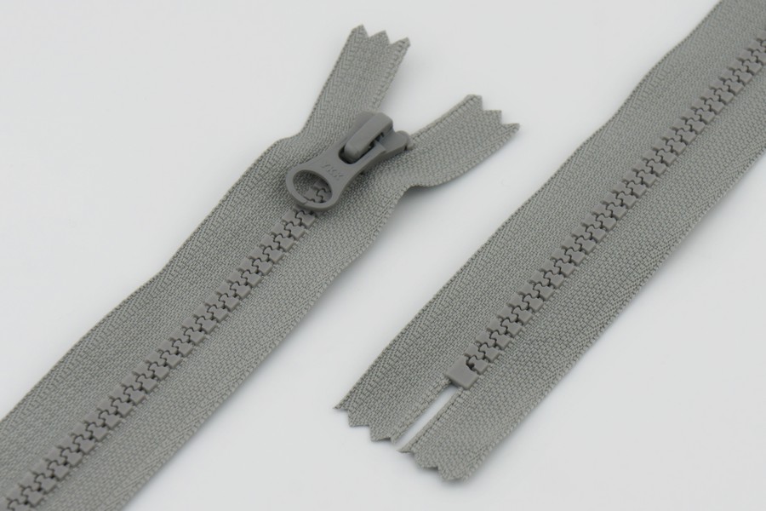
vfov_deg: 16.6
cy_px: 256
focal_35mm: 82
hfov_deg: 24.6
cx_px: 383
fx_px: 1755
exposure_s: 1/320
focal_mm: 55
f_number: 9
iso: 200
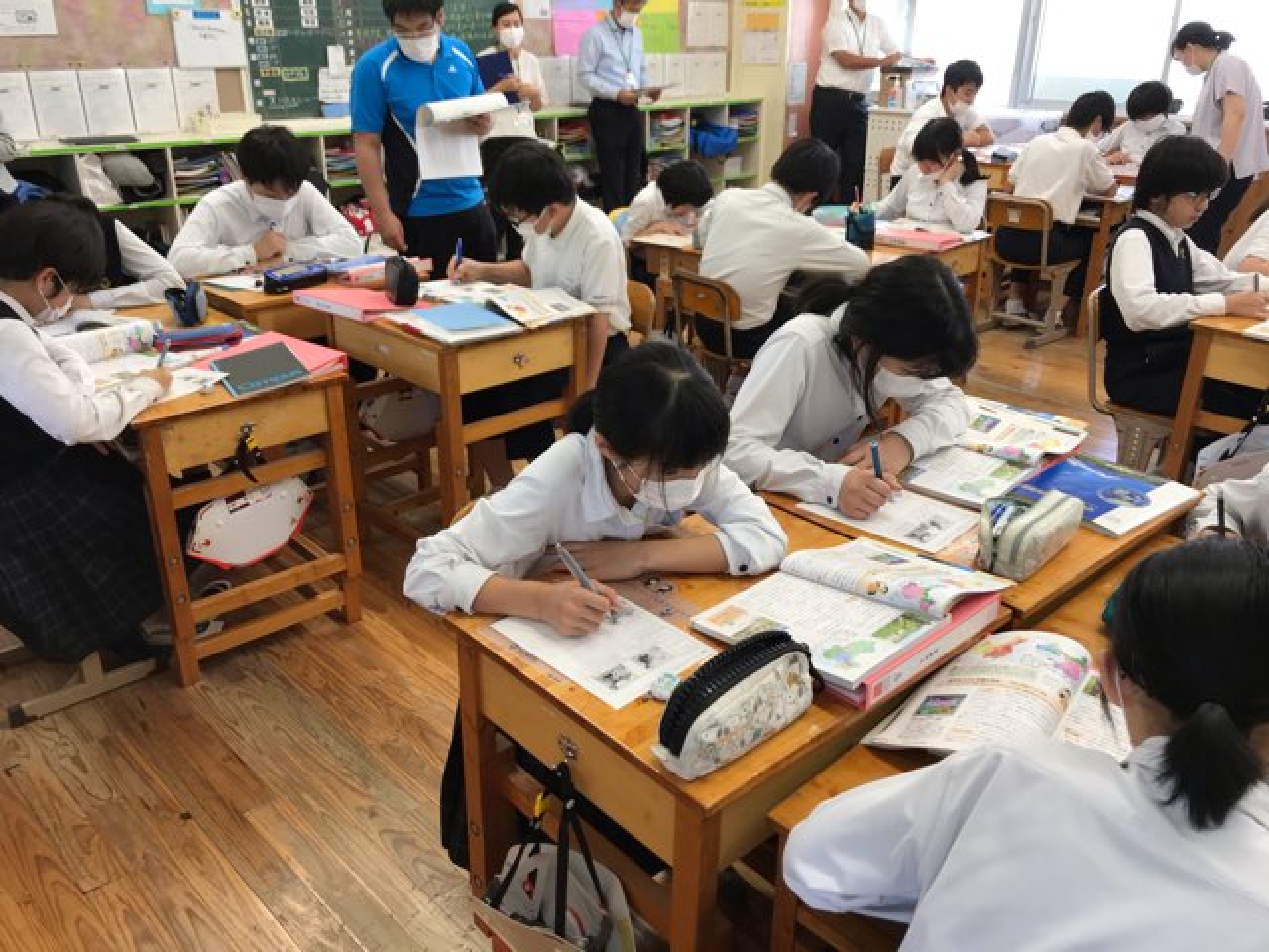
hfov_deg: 63.4
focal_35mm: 28
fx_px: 1026
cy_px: 476
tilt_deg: -23.2
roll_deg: -0.3
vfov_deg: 49.7
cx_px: 634
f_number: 1.8
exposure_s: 1/60
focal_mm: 3.99
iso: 32
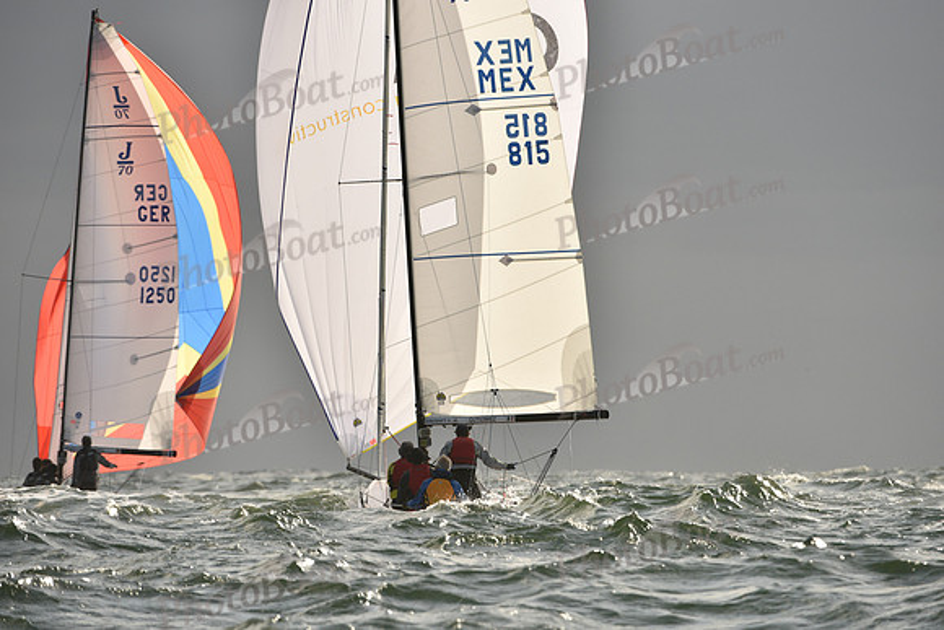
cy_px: 315
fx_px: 10491
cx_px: 472
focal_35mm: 400
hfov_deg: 5.2
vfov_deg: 3.4
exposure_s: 1/2000
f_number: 7.1
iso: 320
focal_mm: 400
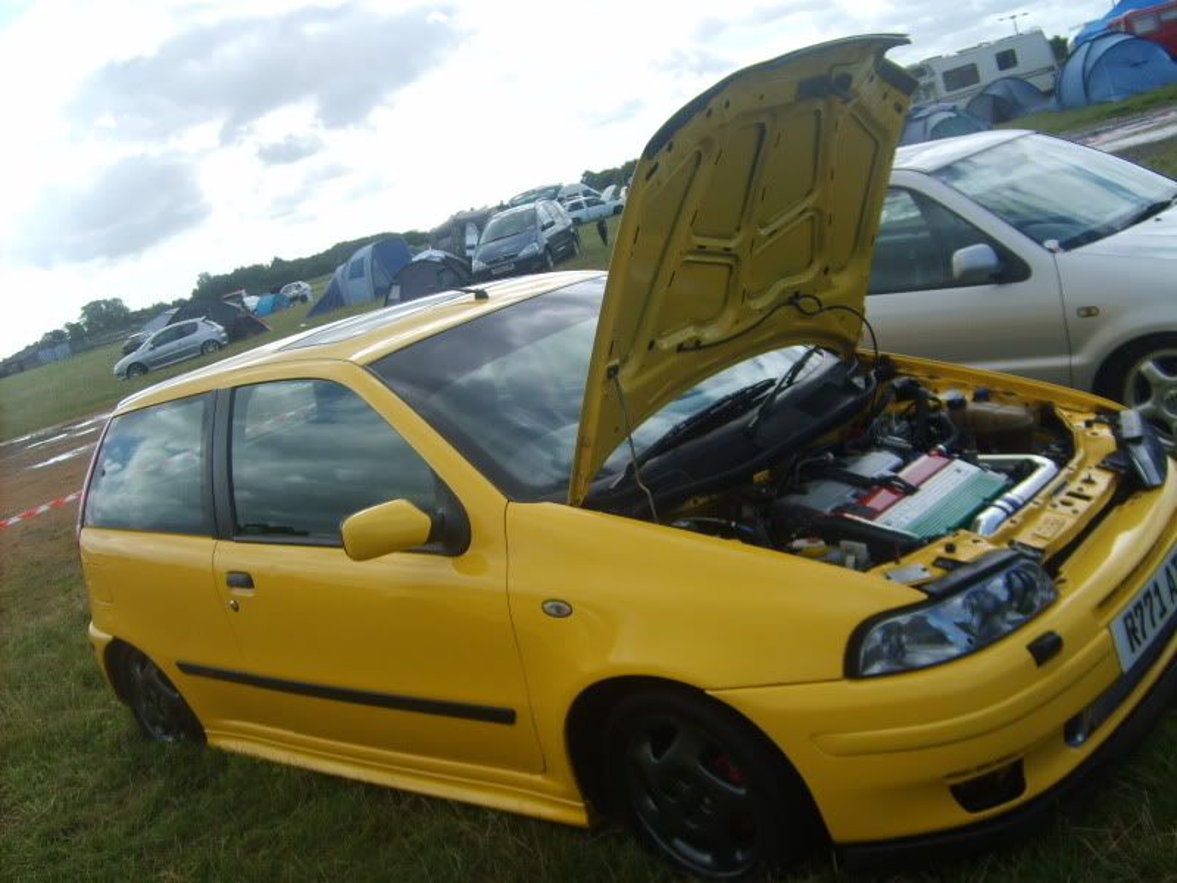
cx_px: 588
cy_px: 442
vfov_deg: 40.7
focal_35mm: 35
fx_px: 1190
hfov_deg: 52.6
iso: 50
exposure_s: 1/1000
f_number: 2.8
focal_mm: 5.8
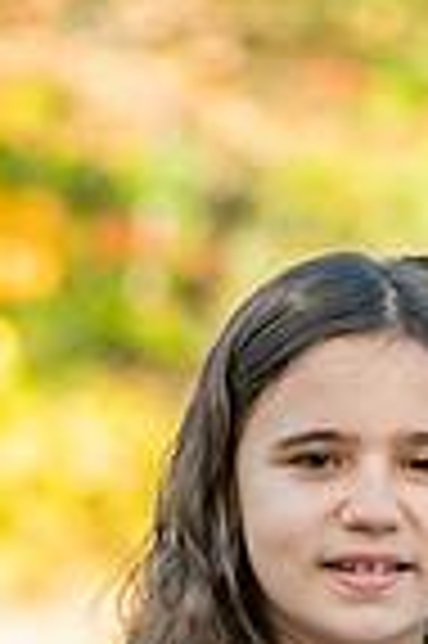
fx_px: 11279
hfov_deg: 2.2
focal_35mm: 631
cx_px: 349
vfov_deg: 3.3
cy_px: 1000
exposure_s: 1/100
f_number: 6.3
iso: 100
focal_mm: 200
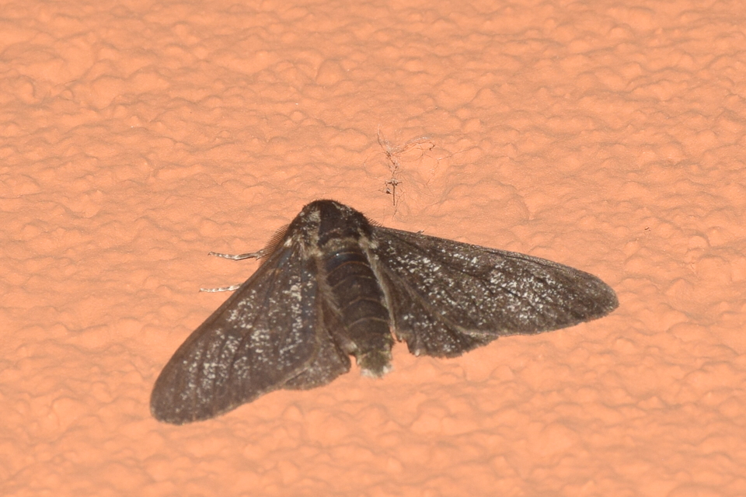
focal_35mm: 210
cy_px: 248
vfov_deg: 6.5
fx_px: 4351
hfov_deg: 9.8
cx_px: 373
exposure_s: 1/160
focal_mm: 140
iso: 320
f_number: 11
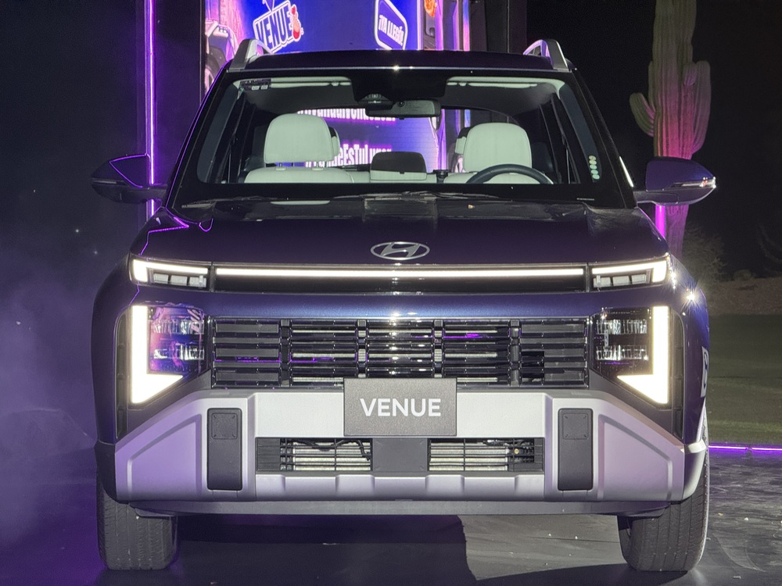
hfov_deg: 16.4
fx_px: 2711
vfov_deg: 12.3
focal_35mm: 120
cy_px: 293
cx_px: 391
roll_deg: -0.9
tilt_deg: -1.8
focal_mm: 15.66
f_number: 2.8
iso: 320
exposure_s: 1/59
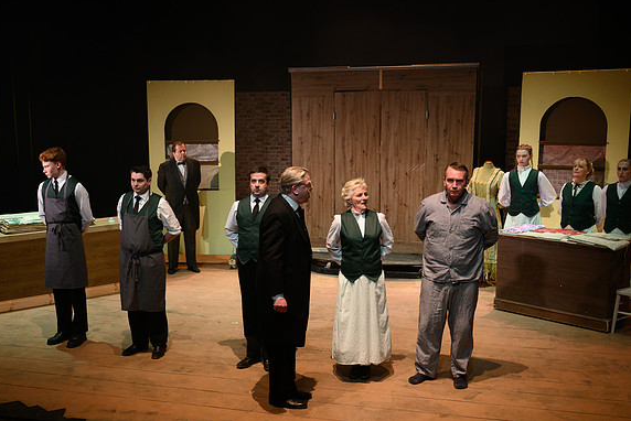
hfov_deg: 44.1
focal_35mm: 44
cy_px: 233
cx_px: 239
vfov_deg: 30.5
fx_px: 772
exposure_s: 1/100
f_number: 3.2
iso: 640
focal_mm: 34
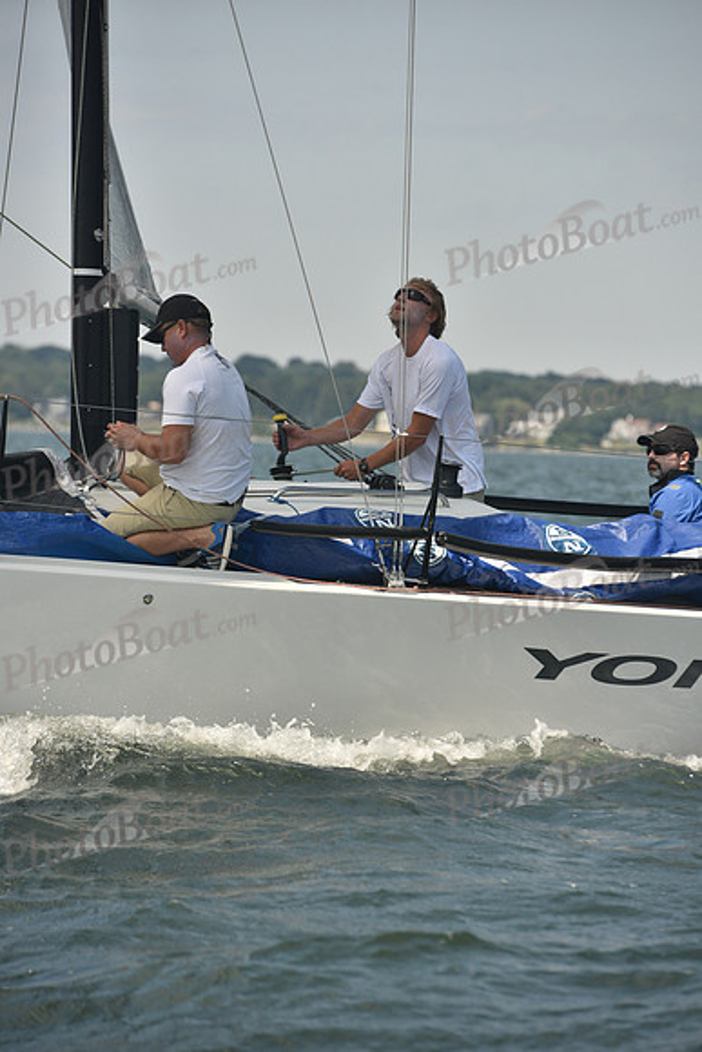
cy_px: 526
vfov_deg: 10.3
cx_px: 351
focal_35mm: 200
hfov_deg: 6.9
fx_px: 5846
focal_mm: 200
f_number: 6.3
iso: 320
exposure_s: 1/1000
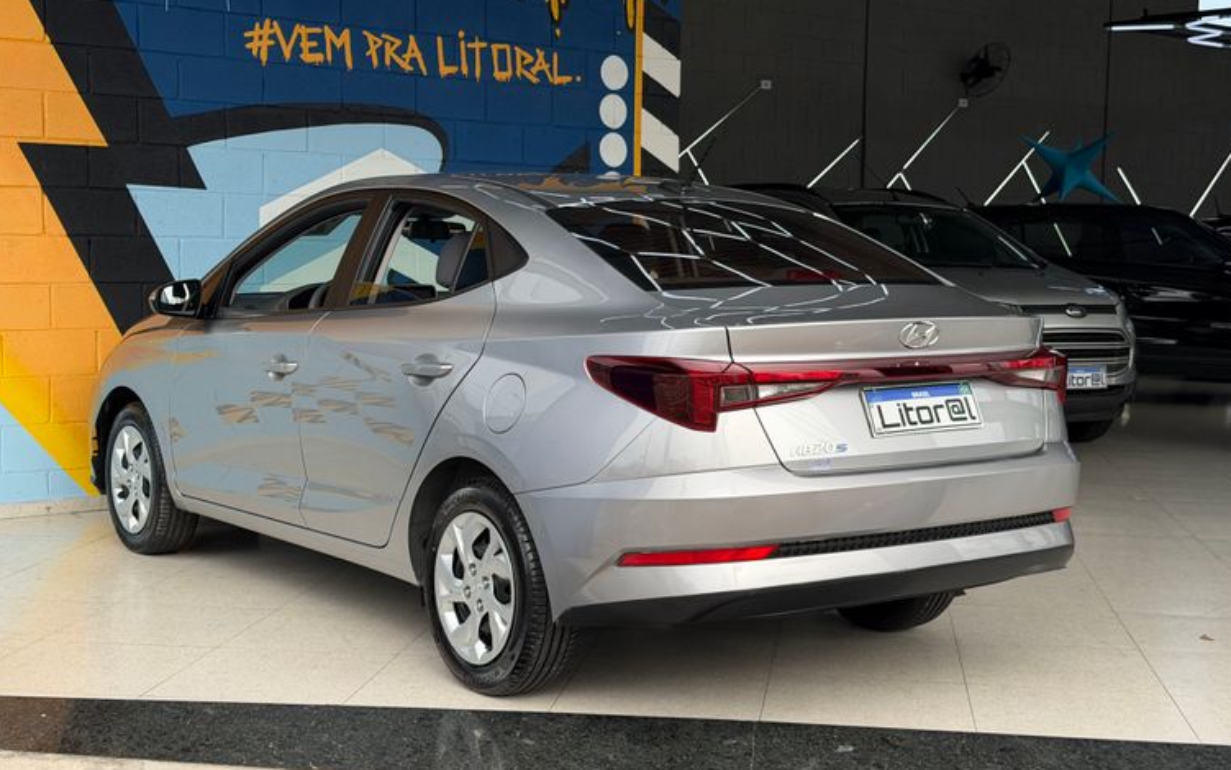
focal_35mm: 52
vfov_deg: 24.9
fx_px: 1745
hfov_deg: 38.9
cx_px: 625
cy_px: 383
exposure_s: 1/1931
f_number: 1.78
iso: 64
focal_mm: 6.76
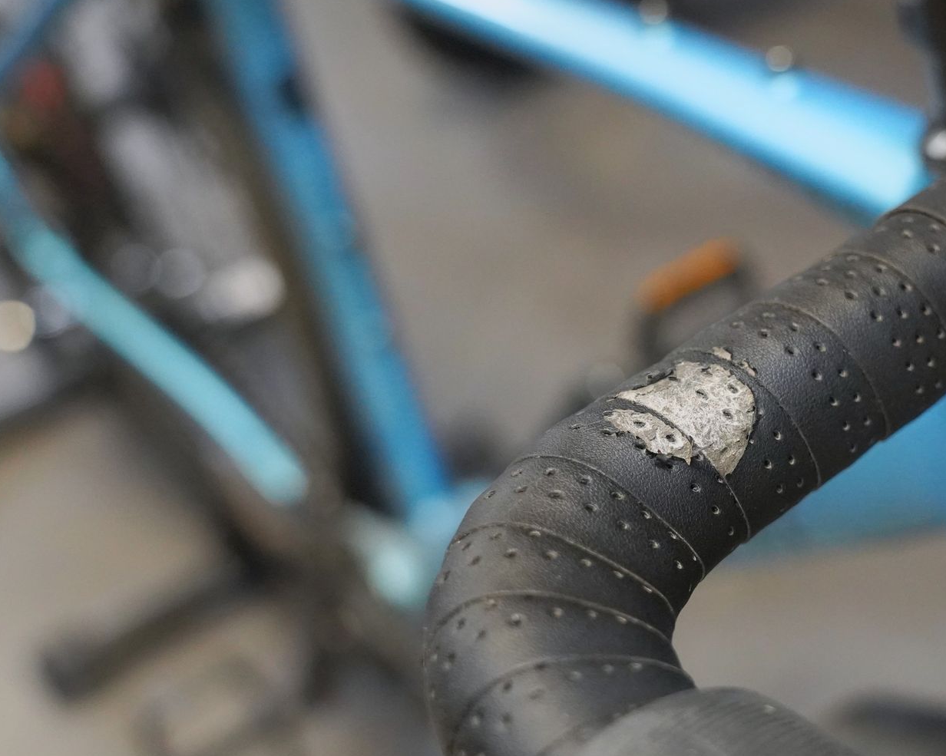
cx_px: 701
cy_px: 392
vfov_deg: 23.8
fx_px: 1791
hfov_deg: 29.2
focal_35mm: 64
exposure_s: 1/125
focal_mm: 42
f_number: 5
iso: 6400
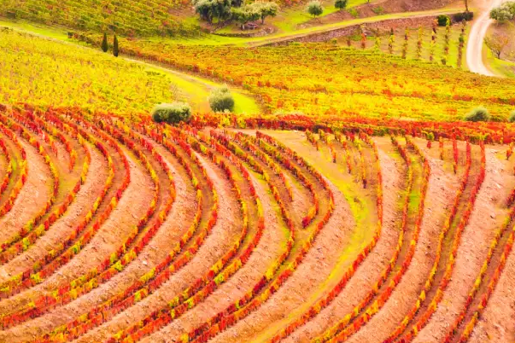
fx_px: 9155
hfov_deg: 3.2
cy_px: -73
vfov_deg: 2.1
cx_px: 246
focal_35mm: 640
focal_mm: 195
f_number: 5.6
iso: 250
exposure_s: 1/250
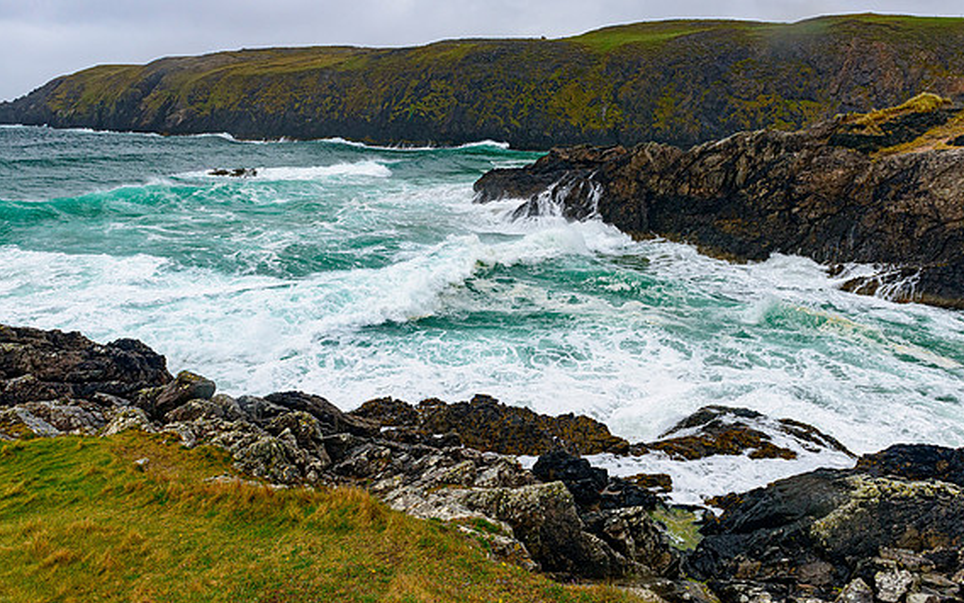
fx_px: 657
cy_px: 288
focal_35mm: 25
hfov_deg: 72.5
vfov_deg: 49.3
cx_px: 490
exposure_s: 1/100
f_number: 8
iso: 400
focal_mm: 24
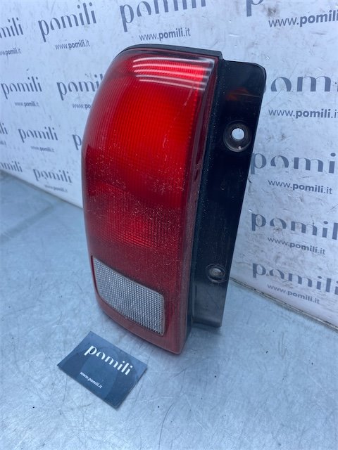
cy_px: 225
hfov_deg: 53.1
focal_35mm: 26
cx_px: 169
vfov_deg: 67.3
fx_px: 338
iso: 32
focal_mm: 4.25
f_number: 1.8
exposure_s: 1/616
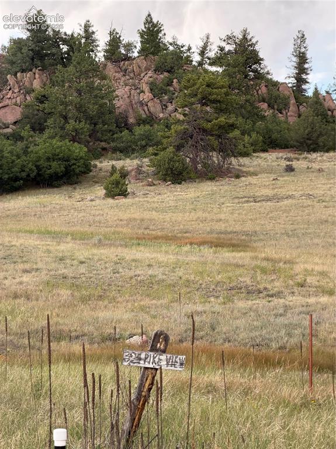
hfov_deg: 14.8
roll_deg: +1.9
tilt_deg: +0.6
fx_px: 1296
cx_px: 168
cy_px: 224
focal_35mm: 100
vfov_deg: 19.7
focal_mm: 16.89
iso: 50
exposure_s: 1/138
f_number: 2.8
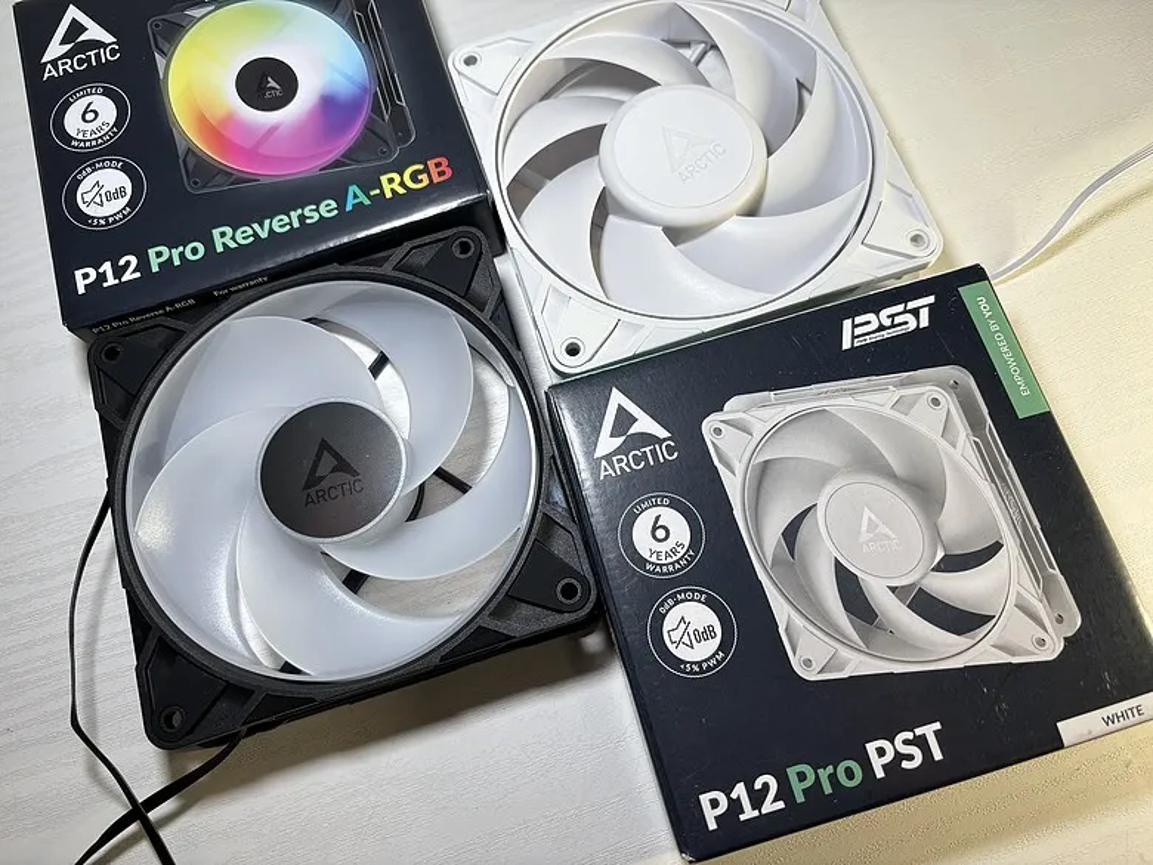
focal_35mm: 26
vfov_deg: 53.1
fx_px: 866
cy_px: 432
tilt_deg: -72.2
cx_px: 576
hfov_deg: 67.3
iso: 50
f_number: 1.6
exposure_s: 1/120
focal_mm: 5.96
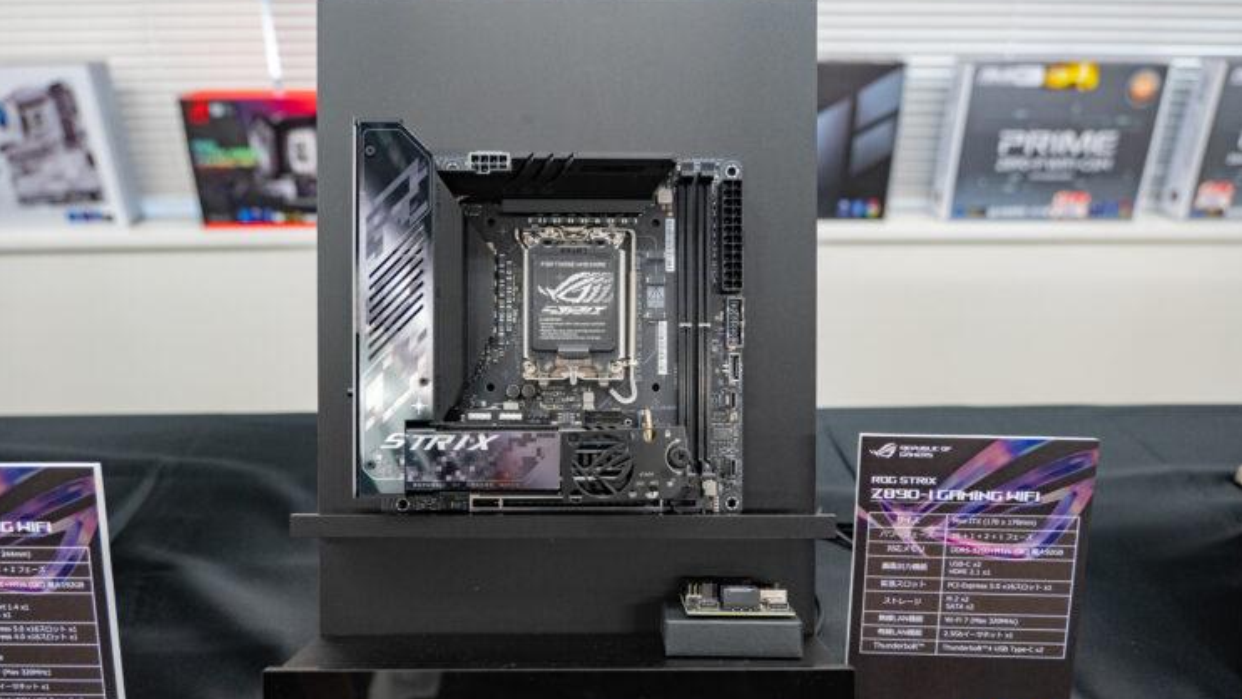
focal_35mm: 26
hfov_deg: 71.9
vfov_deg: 44.2
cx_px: 610
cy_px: 405
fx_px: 856
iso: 2500
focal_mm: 24
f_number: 4
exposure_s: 1/160
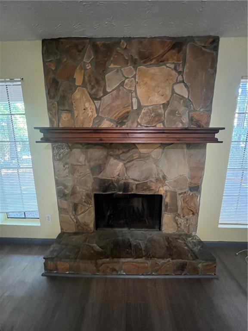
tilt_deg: -10.7
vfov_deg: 106.2
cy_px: 166
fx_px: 124
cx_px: 124
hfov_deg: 89.9
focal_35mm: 13
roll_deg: -1.5
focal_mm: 1.57
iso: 1250
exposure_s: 1/30
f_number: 1.8
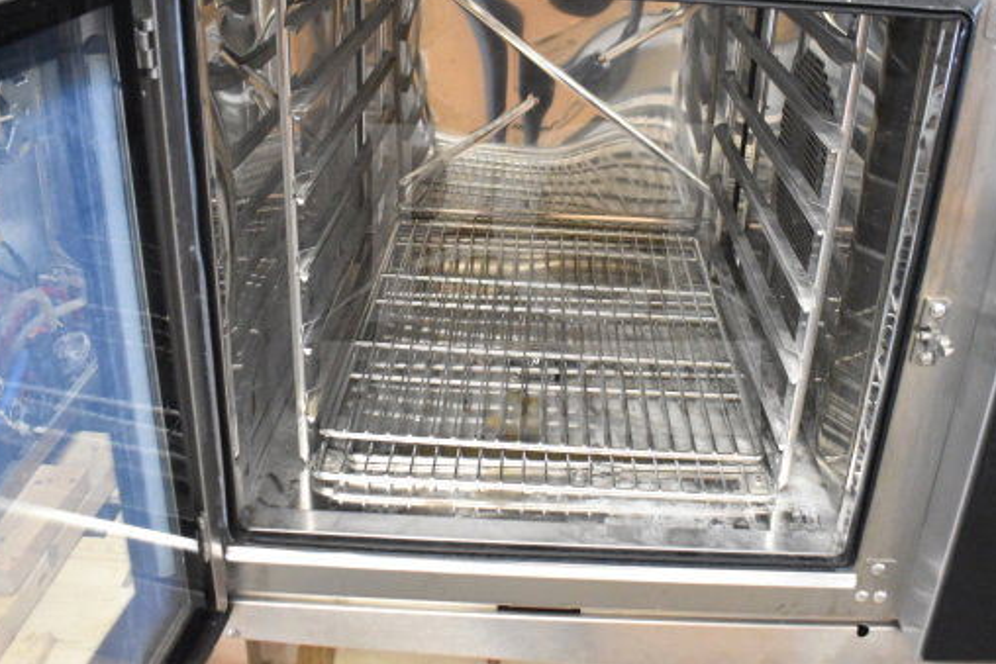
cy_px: 279
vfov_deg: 36.8
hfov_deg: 53.1
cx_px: 539
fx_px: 996
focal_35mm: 36
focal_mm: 20
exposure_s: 1/100
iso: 6400
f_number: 5
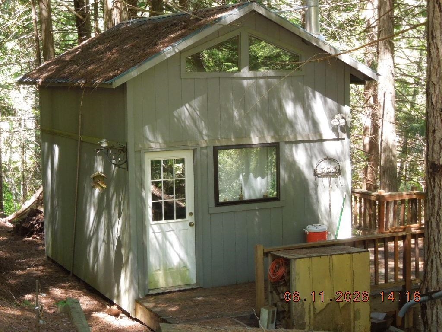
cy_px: 166
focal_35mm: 69
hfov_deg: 28.2
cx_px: 221
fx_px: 881
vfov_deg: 21.3
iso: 720
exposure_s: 1/40
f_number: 4.4
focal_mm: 12.5
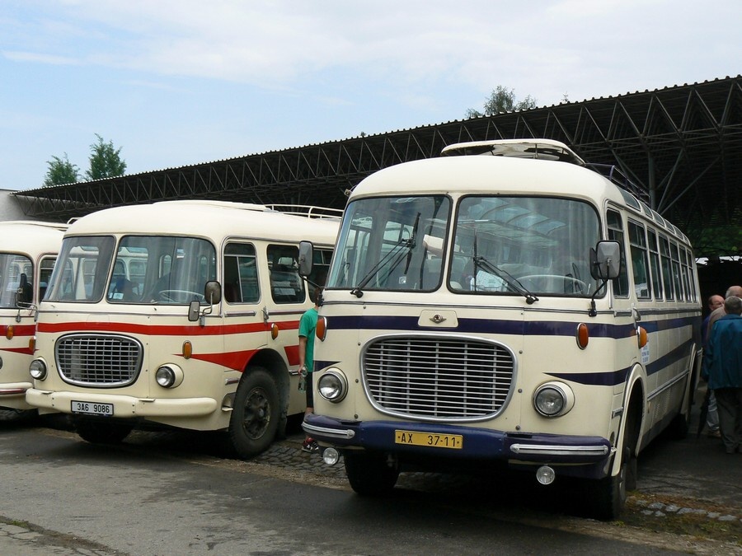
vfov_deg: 29.1
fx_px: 1072
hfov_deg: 38.2
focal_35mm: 50
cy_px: 278
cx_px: 371
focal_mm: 8.3
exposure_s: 1/1000
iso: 100
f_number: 4
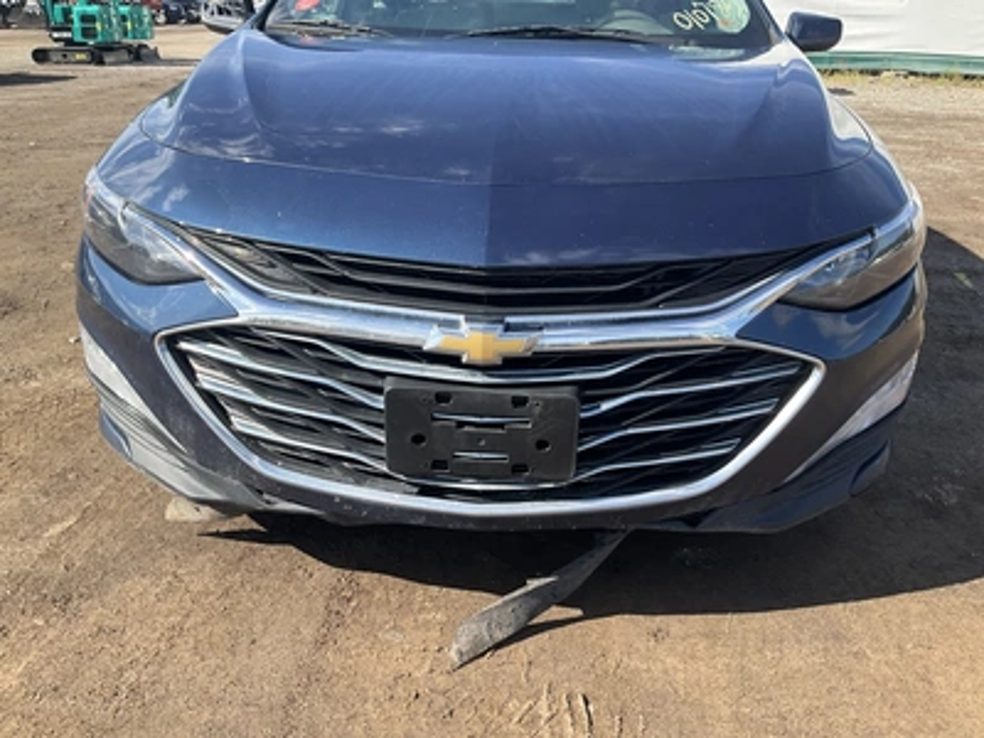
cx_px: 492
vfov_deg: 48.2
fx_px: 824
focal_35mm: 29
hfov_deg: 61.7
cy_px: 369
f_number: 1.8
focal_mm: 3
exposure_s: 1/666
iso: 25
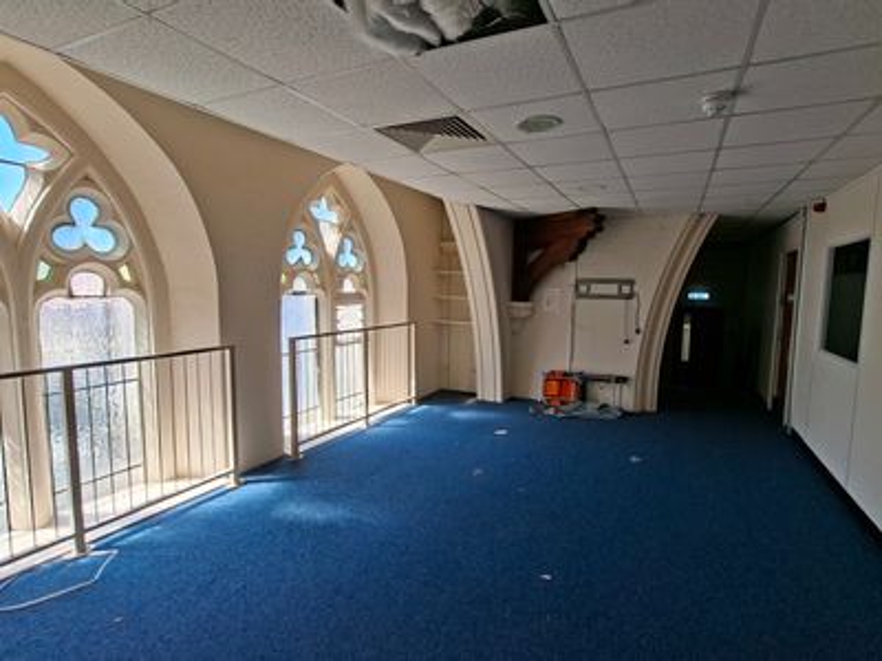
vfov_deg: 89.9
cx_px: 441
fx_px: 331
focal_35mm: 13
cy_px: 330
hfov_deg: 106.2
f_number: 2.2
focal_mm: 1.74
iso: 40
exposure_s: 1/179
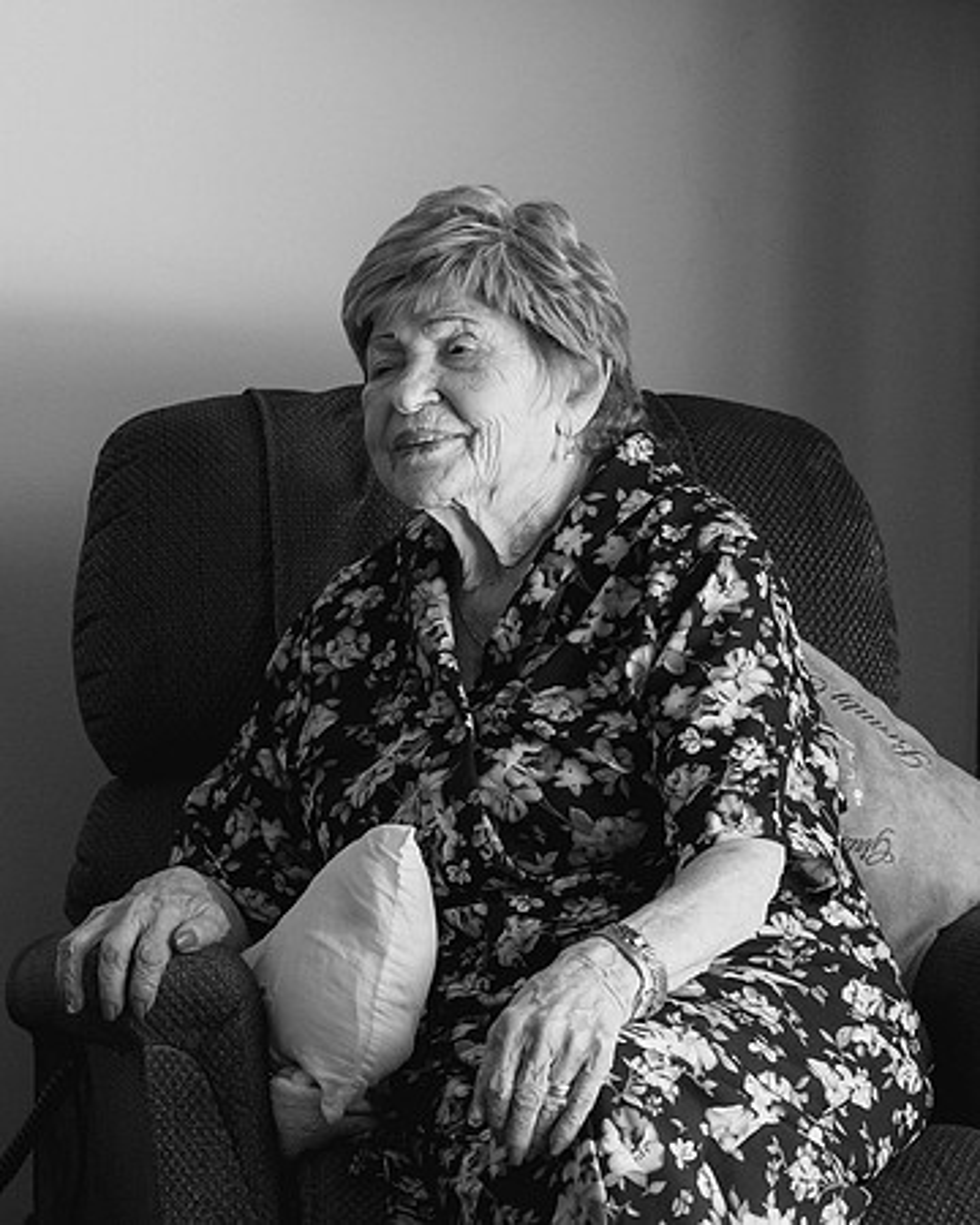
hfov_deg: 12.7
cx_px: -428
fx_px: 4209
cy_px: 867
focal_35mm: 116
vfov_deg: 16.5
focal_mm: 37
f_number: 4
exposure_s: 1/160
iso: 1000
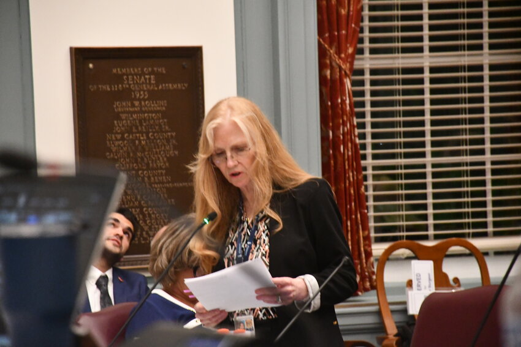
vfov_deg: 6.5
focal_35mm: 210
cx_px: 260
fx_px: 3039
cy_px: 174
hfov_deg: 9.8
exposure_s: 1/125
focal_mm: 140
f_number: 5.6
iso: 8000
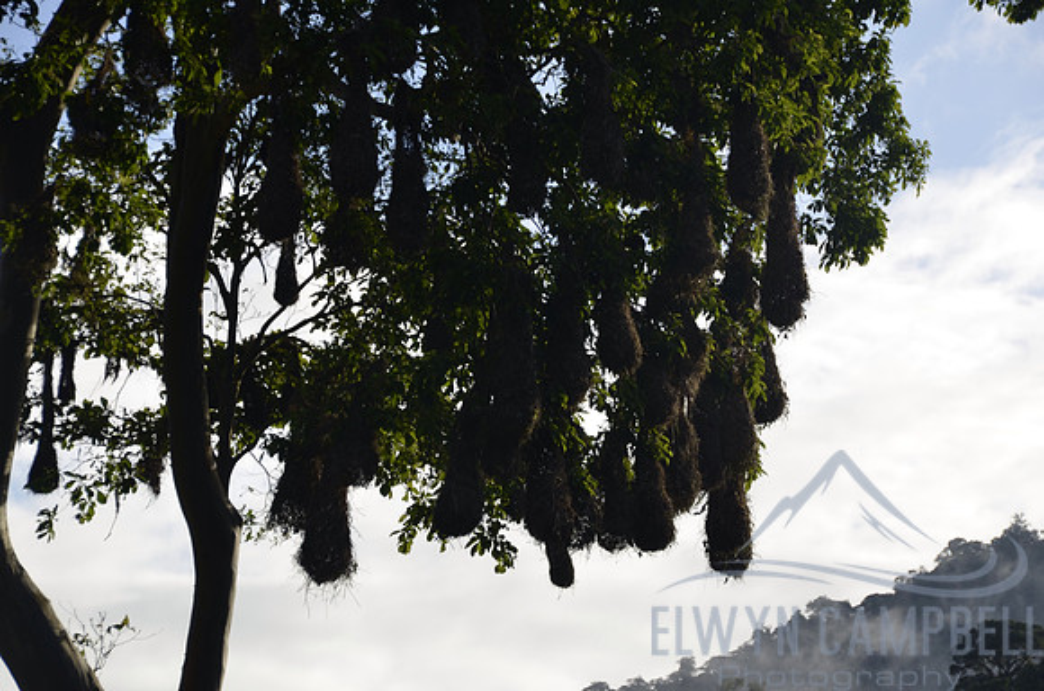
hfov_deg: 11.8
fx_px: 5035
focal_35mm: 174
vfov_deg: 7.9
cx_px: 522
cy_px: 346
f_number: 8
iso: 110
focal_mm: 116
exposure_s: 1/250
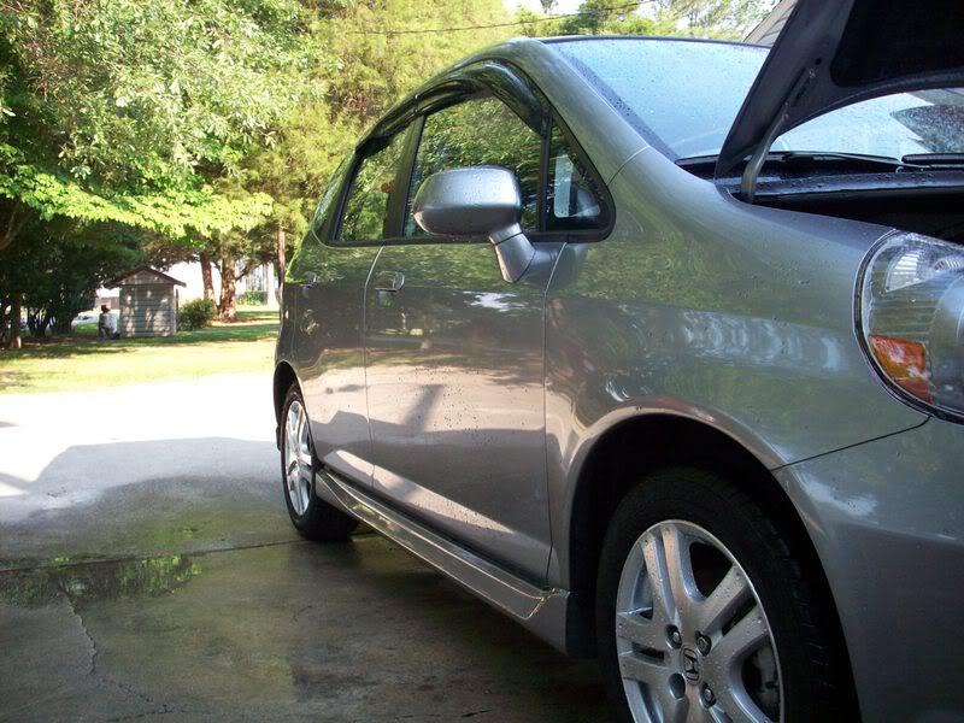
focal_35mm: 37
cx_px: 482
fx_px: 1030
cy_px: 362
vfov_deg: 38.7
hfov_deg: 50.1
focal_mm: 6.2
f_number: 2.8
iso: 80
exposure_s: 1/139
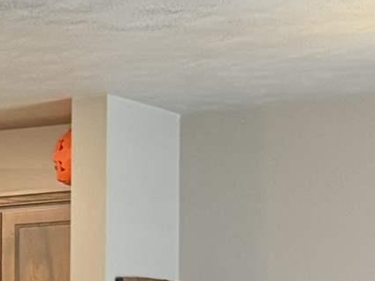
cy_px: 457
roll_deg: +0.0
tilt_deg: -2.3
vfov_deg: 8.3
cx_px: -659
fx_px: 1885
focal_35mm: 174
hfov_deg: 9.5
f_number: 1.78
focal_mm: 6.76
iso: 250
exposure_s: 1/60
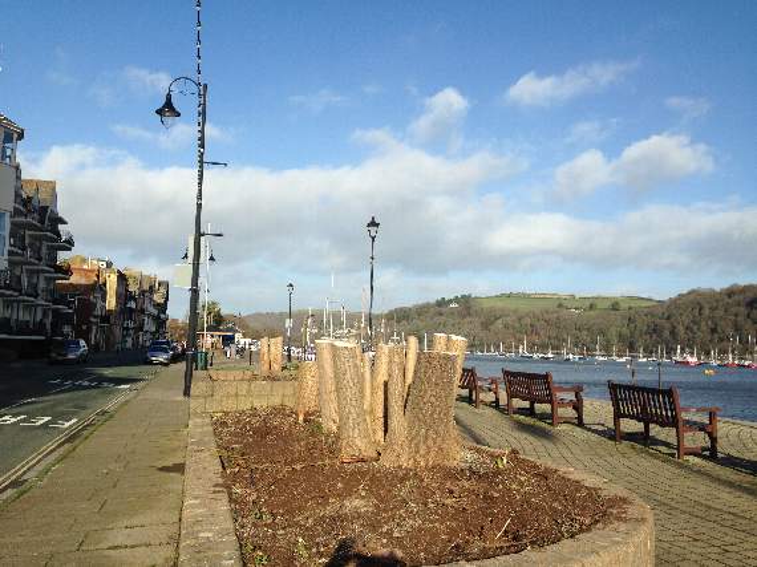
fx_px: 721
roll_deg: -2.3
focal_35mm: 33
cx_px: 378
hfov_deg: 55.4
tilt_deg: +3.3
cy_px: 284
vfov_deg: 42.9
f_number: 2.4
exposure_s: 1/1748
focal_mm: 4.12
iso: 50
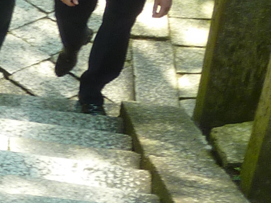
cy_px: 1
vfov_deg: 7.5
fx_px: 1542
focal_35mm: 197
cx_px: -188
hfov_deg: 9.6
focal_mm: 5.3
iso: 80
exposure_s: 1/50
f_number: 3.5
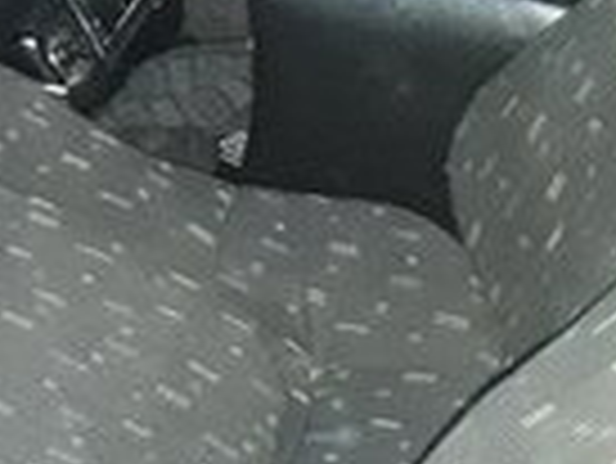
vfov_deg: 10.5
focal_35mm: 130
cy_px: -457
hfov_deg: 14.6
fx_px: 2315
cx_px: -139
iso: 500
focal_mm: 3.6
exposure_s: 1/17
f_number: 1.9
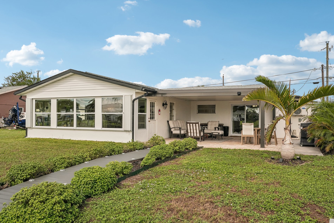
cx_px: 166
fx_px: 278
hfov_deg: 61.9
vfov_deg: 43.6
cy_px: 116
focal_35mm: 30
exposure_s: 1/1000
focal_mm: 28
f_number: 8
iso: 400
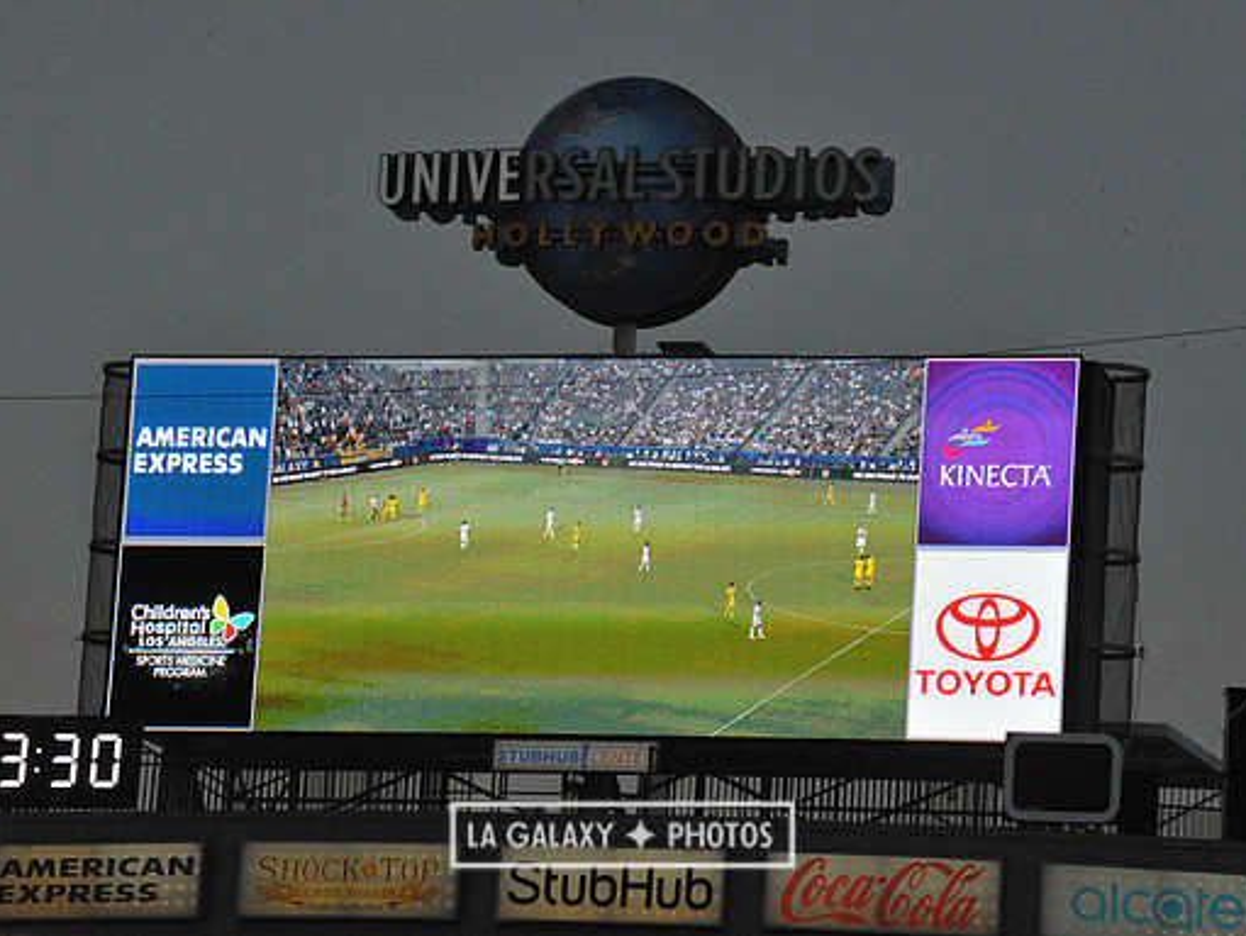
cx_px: 622
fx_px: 7852
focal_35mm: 218
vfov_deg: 6.8
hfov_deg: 9.1
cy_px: 468
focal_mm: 200
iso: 5000
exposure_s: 1/1250
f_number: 18
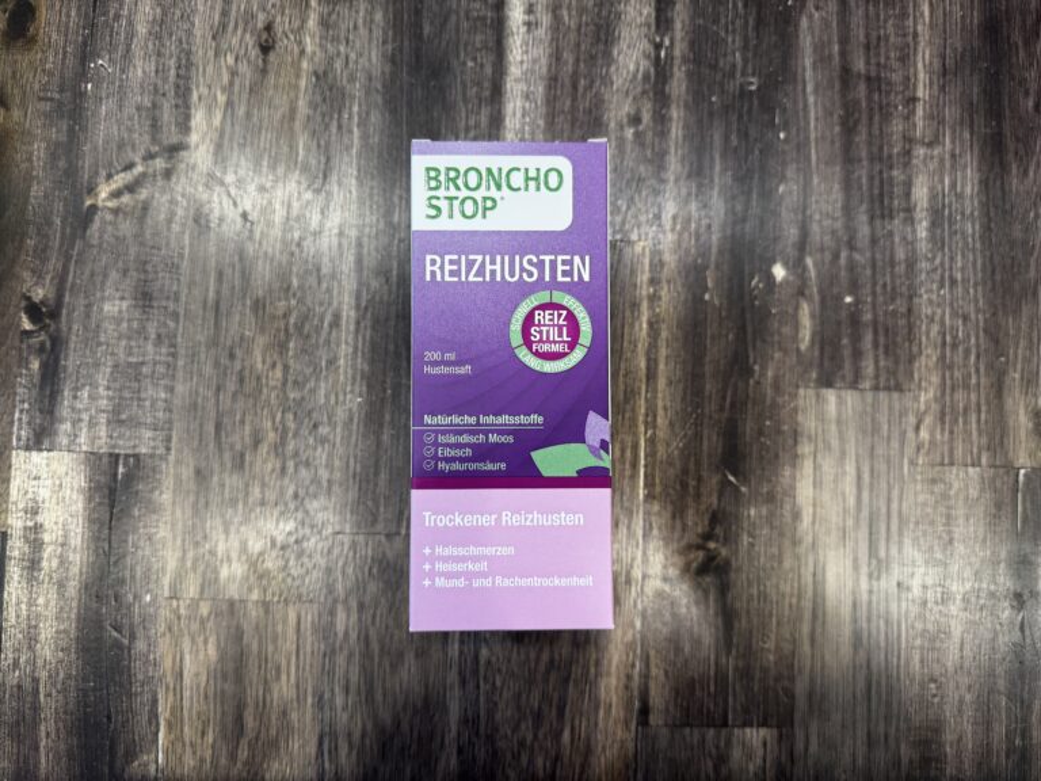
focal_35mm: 24
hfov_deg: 71.6
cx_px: 520
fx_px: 722
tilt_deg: -86.9
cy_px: 390
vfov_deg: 56.8
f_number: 1.78
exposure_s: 1/100
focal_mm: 6.76
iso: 160
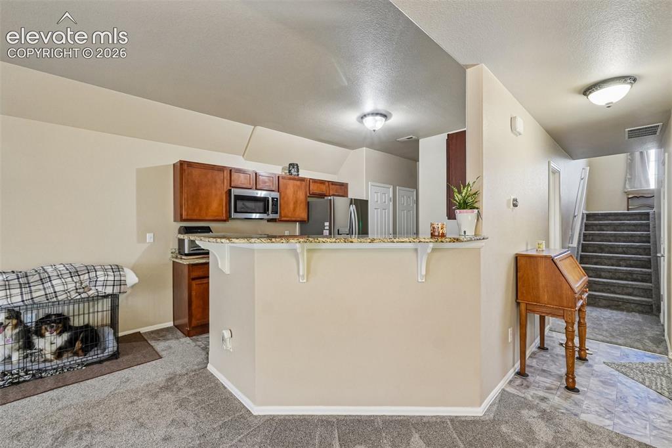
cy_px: 224
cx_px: 336
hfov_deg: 100.4
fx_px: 280
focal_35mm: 15
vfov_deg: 77.3
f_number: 8
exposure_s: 1/3.33
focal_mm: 10
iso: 800
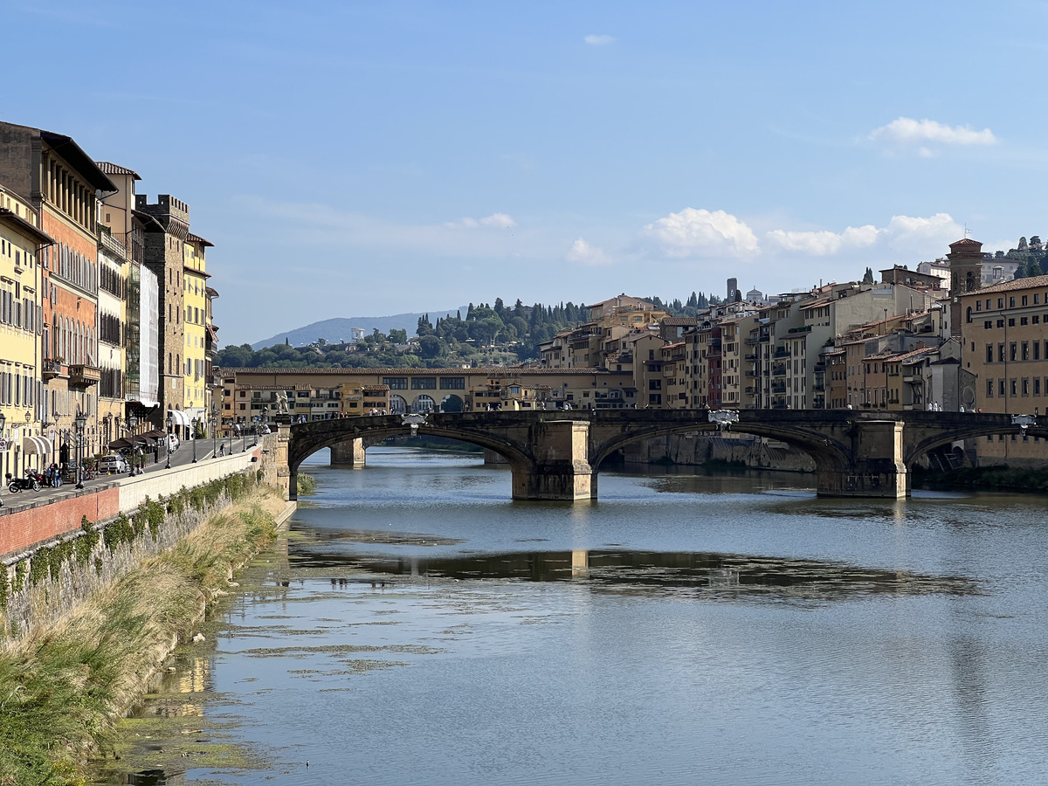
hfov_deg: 25.3
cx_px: 524
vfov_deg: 19.1
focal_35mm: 77
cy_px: 393
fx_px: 2331
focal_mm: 9
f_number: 2.8
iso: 32
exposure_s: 1/1054
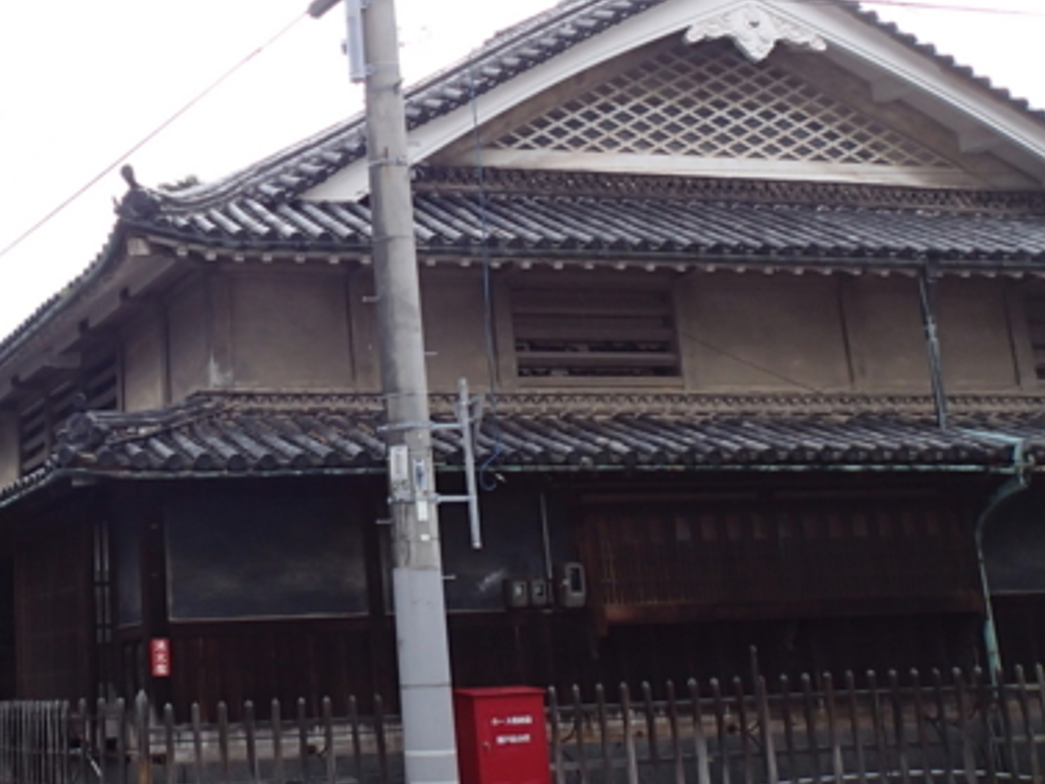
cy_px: 285
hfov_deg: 34.4
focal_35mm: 53
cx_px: 128
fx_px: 1600
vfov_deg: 27.4
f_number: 2.8
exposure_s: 1/500
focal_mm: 4.5
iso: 100
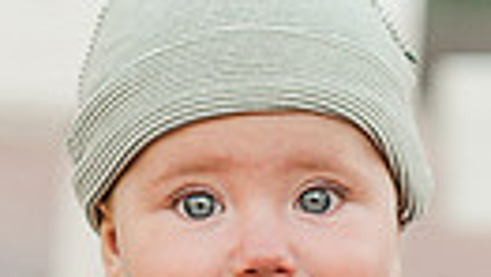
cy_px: 365
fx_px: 7872
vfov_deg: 2.0
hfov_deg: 3.6
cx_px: 536
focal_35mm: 604
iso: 320
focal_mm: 130
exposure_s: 1/320
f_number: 3.2
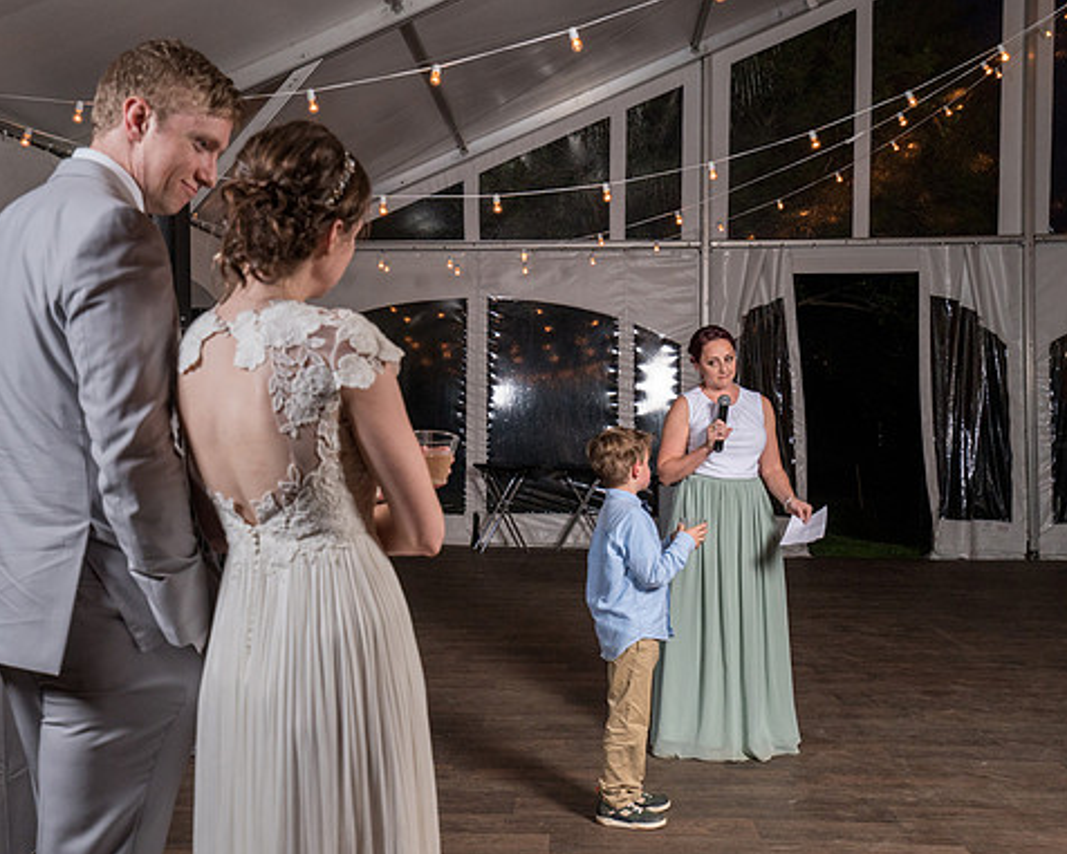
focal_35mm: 42
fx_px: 1327
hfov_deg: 43.7
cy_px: 431
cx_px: 471
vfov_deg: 35.7
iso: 2000
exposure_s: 1/200
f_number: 5
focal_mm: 35
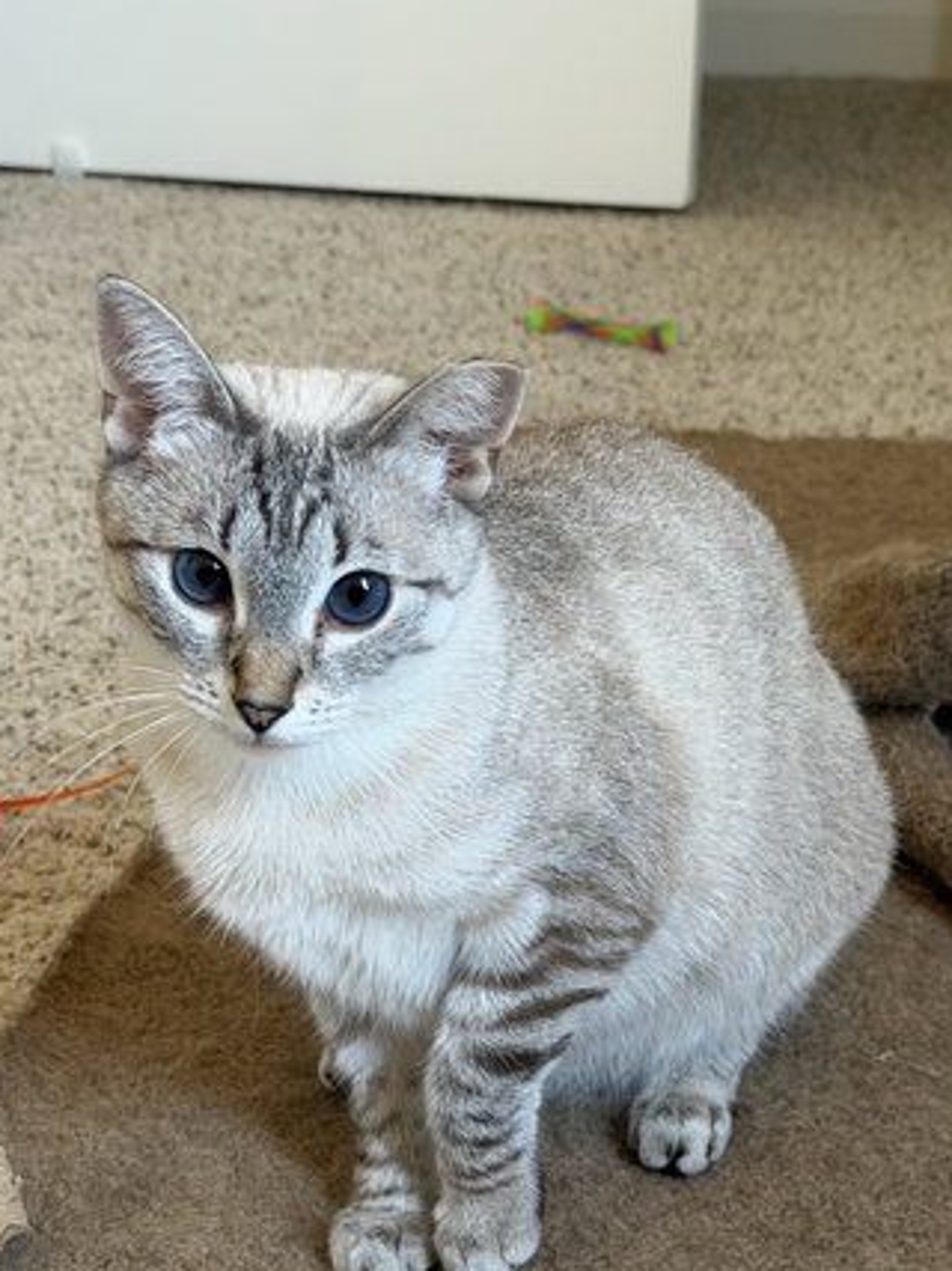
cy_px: 909
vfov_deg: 25.8
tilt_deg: -25.6
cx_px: 390
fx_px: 2752
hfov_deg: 19.6
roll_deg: -2.0
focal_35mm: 75
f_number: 1.78
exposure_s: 1/59
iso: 200
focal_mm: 6.76
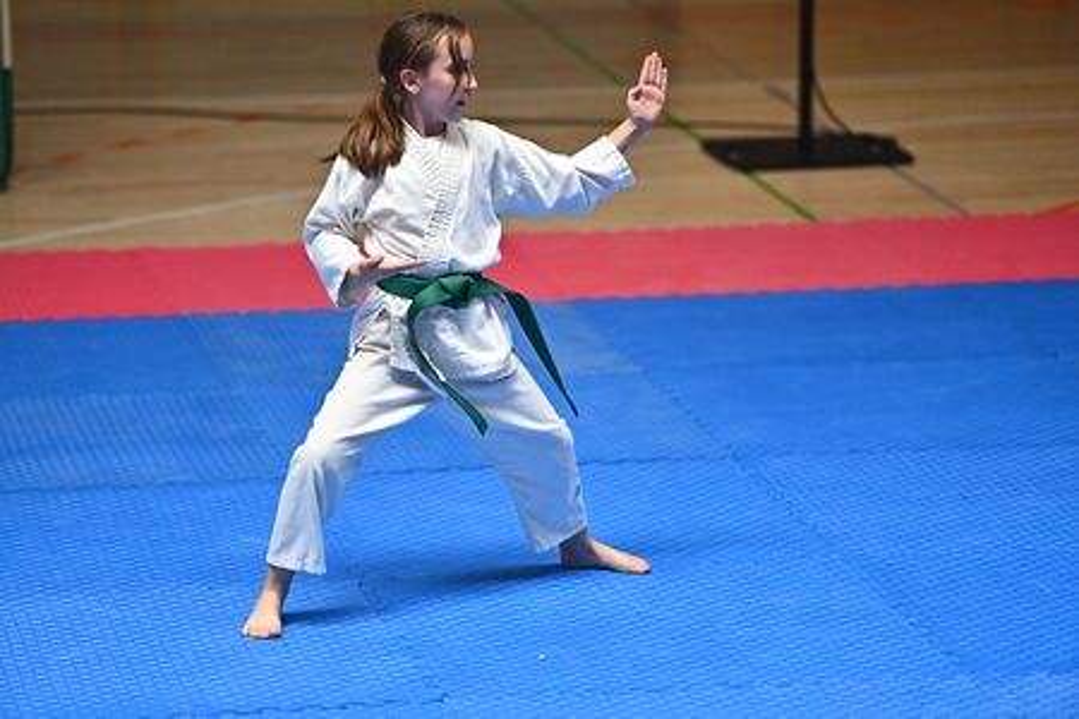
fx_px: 5994
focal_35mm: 200
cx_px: 540
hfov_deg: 10.3
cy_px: 360
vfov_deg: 6.9
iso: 2000
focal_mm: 200
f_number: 2.8
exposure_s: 1/5000
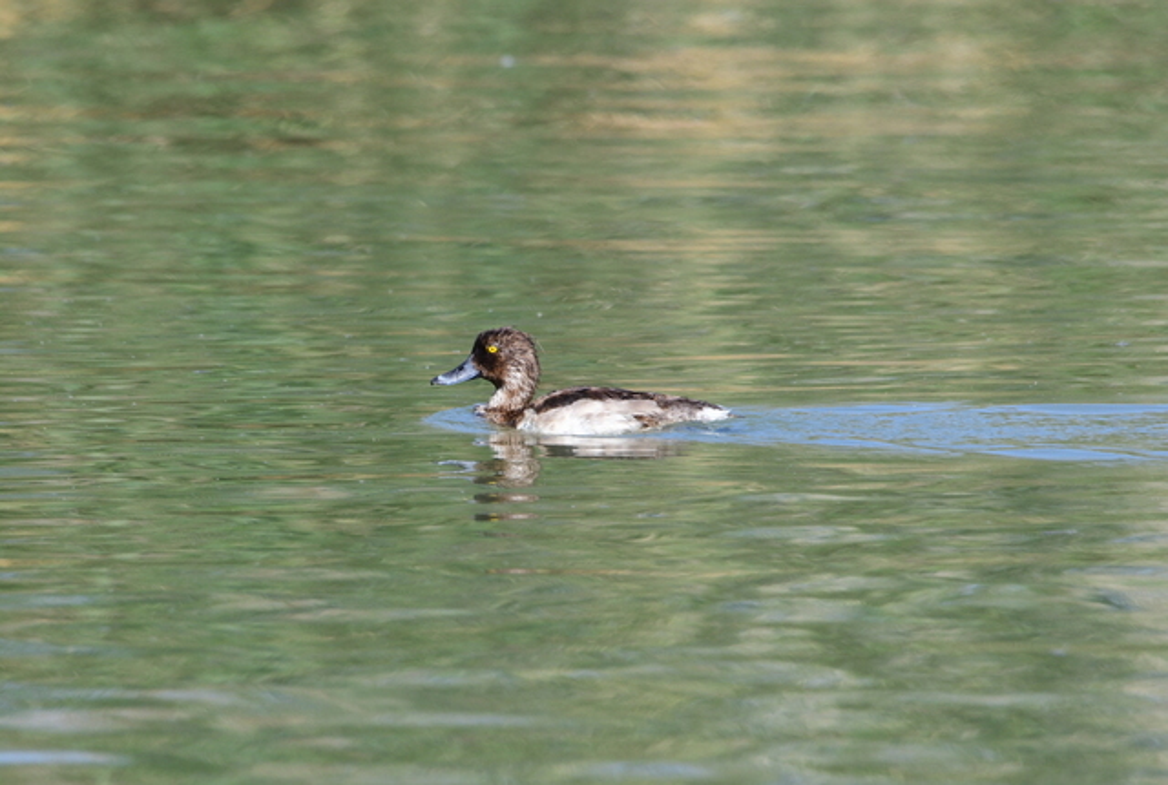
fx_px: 19512
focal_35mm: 600
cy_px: 392
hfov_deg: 3.4
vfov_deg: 2.3
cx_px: 584
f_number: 8
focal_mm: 600
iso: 320
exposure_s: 1/640
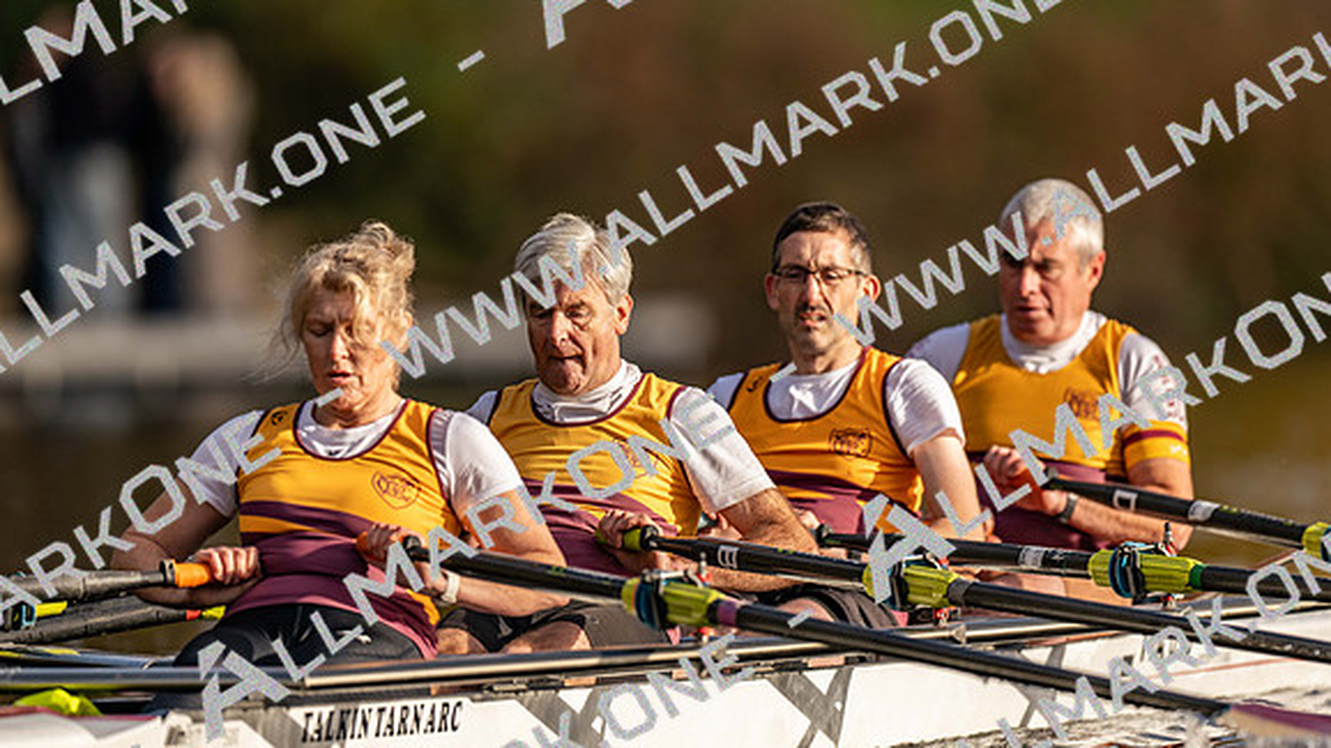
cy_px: 386
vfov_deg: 1.9
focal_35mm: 631
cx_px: 666
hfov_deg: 3.4
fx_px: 22268
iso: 250
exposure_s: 1/2500
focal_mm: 600
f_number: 4
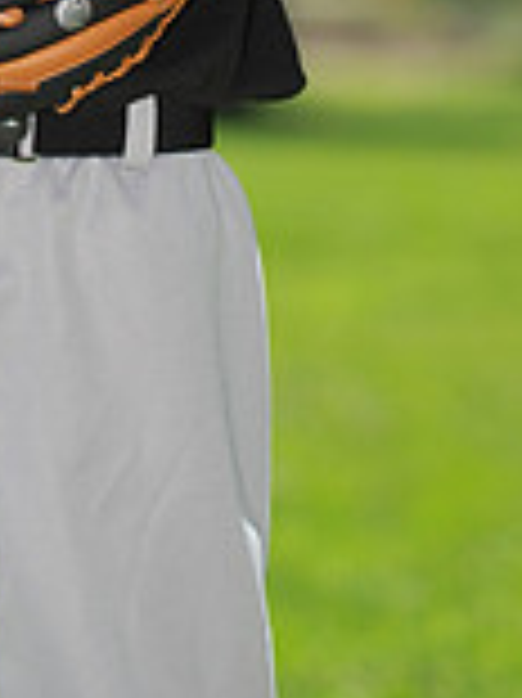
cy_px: -374
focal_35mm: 360
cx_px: -27
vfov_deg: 5.5
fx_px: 7248
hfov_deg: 4.1
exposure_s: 1/1250
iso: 200
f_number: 4
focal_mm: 100
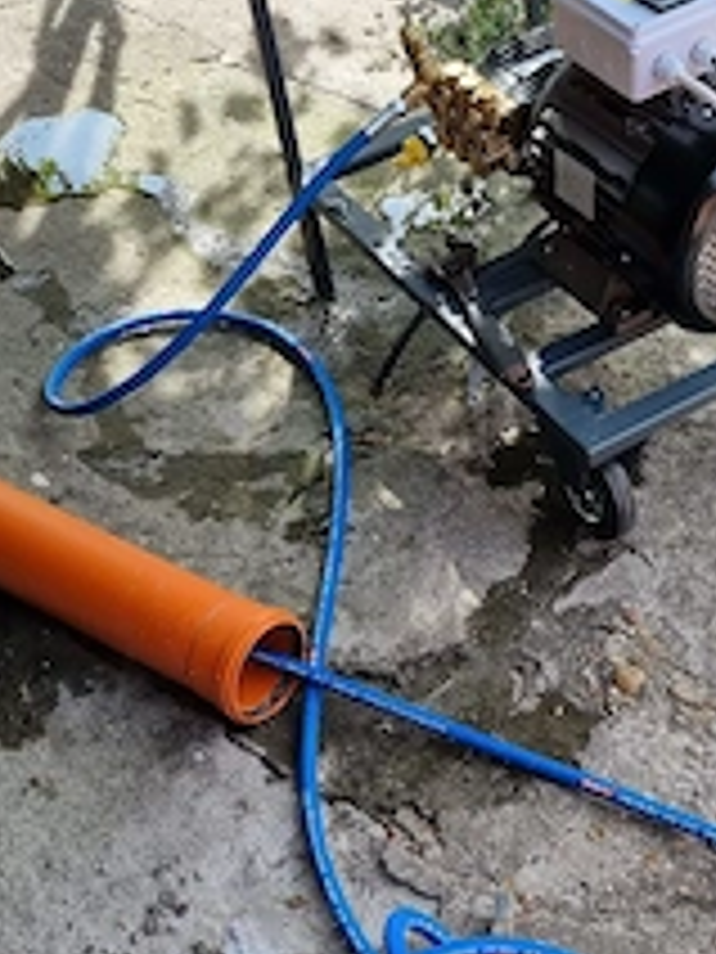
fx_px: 1351
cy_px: 770
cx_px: 522
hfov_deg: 29.3
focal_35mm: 49
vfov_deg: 37.5
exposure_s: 1/435
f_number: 1.8
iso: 50
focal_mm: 5.4
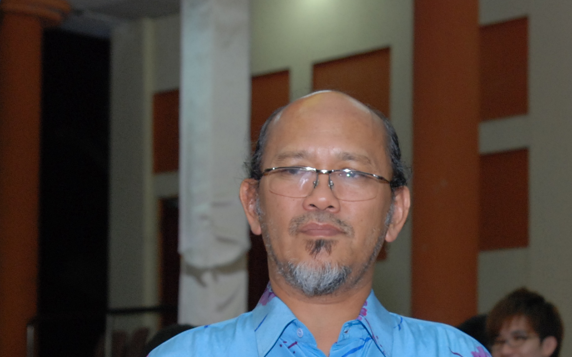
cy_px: 353
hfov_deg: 18.9
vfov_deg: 11.8
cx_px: 398
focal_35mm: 110
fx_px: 1715
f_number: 4.5
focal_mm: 34
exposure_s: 1/80
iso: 500
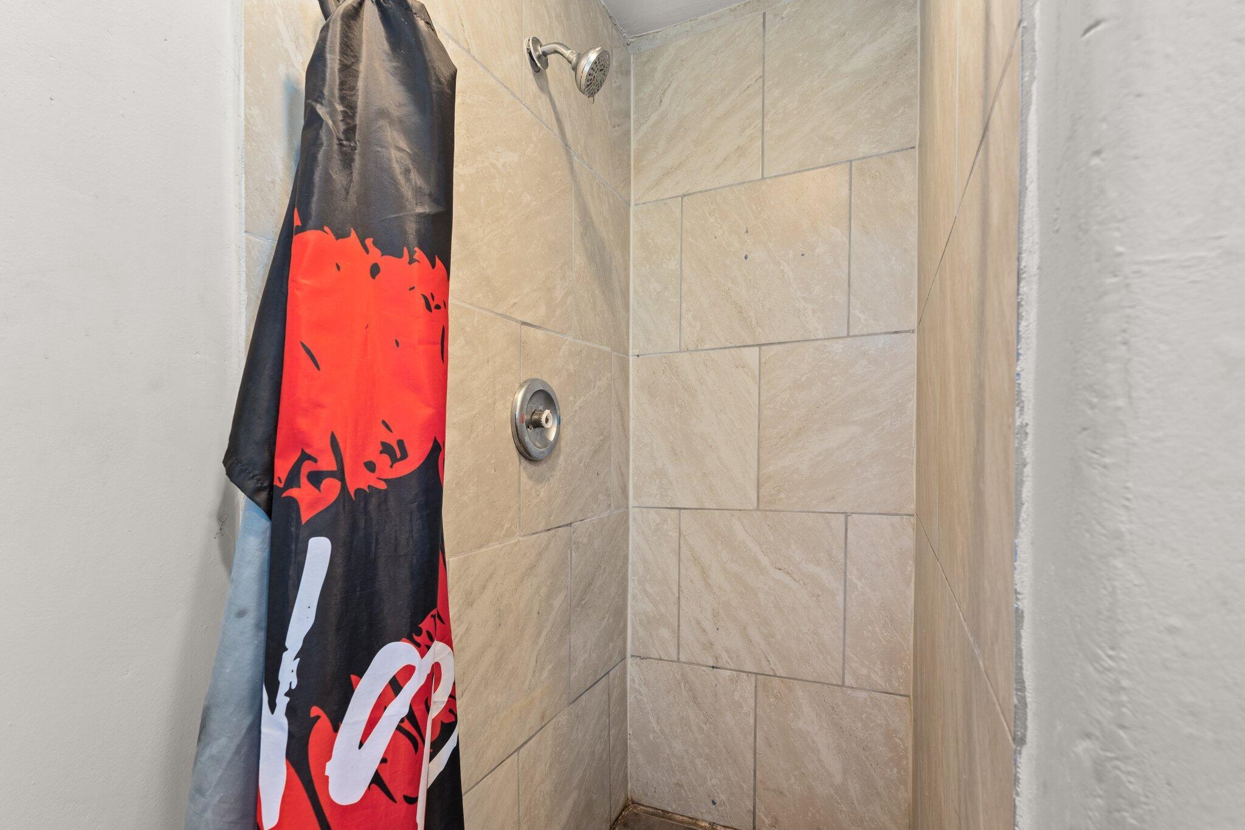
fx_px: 553
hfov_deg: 96.7
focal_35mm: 16
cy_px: 415
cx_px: 622
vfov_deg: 73.7
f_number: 9
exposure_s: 1/1.67
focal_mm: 16
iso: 320
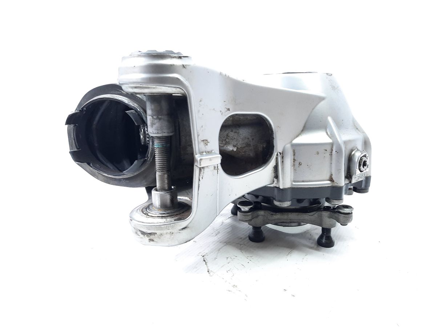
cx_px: 218
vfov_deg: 54.9
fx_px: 315
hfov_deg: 69.4
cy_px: 164
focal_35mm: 25
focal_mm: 4.6
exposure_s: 1/50
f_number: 2
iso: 200
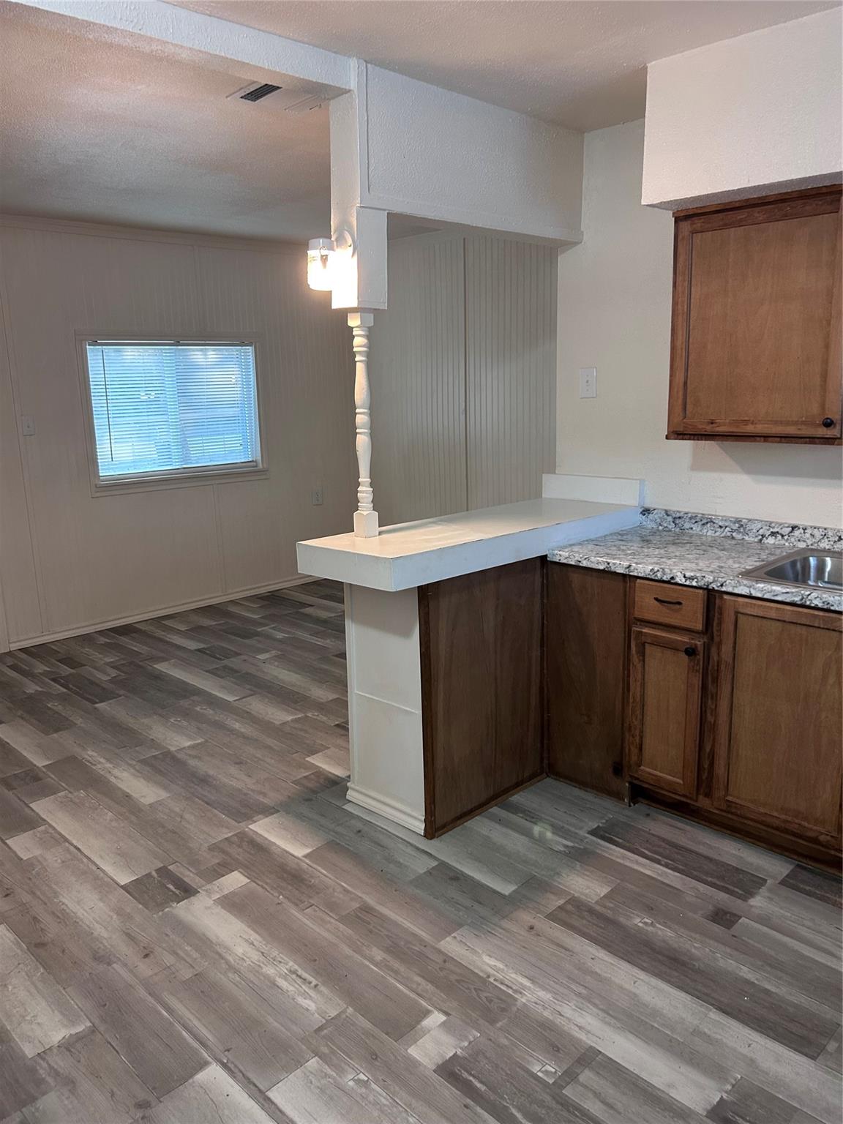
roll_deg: +0.2
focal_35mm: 26
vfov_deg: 67.3
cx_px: 422
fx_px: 844
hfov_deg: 53.1
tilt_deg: -9.6
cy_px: 562
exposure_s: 1/60
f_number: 1.5
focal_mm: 5.7
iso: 200
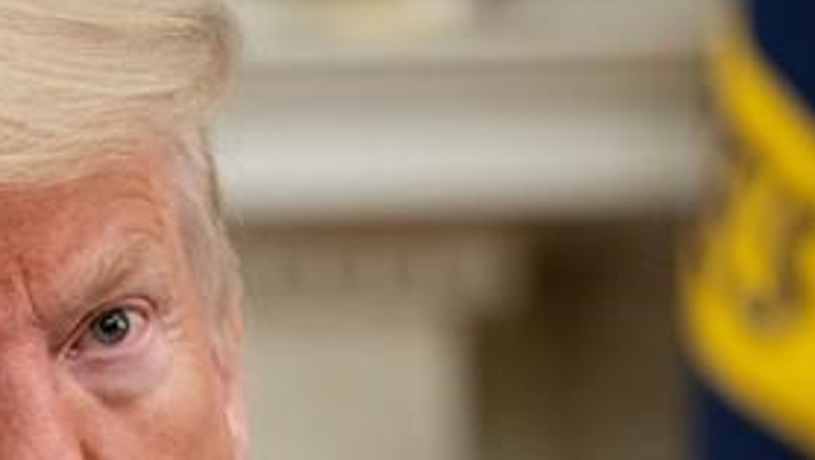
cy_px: 532
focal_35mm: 489
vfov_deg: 2.5
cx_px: 23
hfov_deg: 4.4
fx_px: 10578
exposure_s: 1/320
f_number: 2.8
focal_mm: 200
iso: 2000
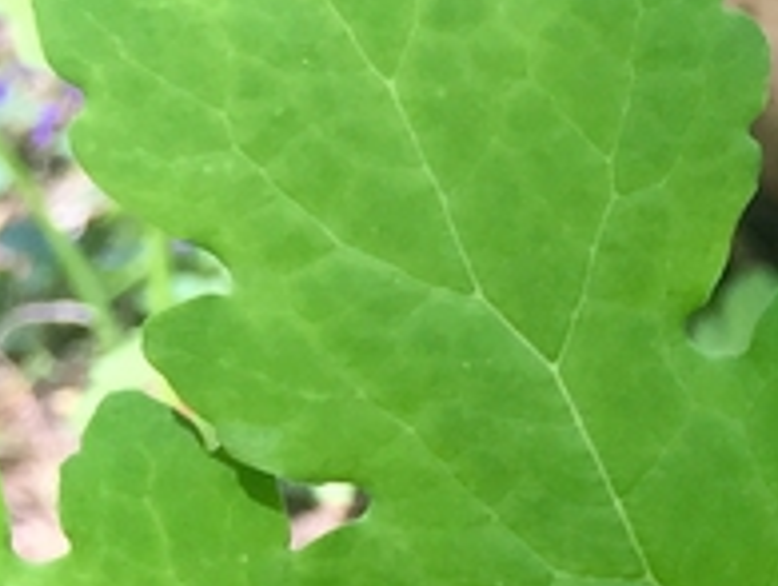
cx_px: 1736
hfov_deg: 11.3
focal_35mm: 152
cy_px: 901
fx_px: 3423
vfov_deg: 9.5
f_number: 2.2
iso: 32
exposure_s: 1/260
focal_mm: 4.15
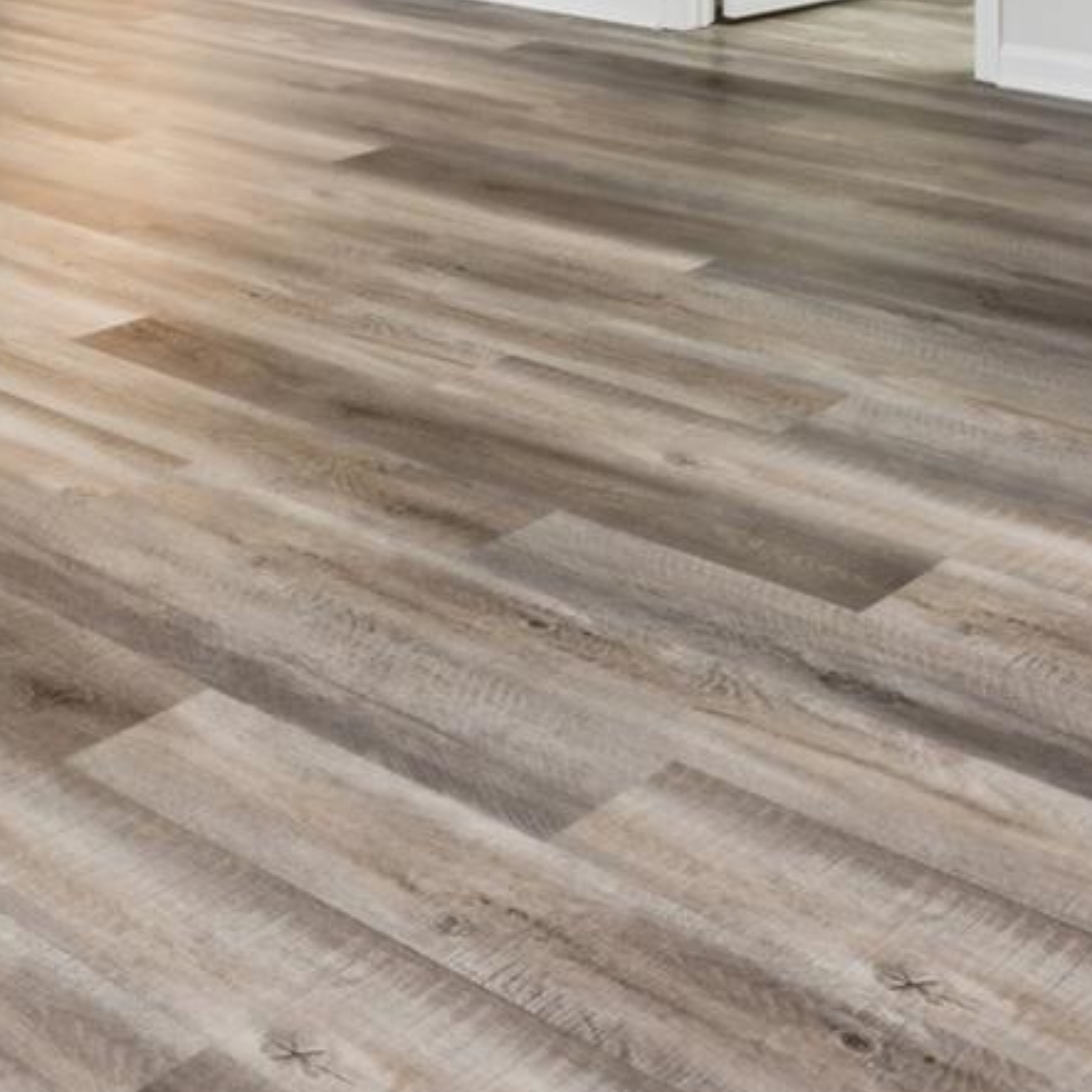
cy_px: -426
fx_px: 2361
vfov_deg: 22.5
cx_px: 371
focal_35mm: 66
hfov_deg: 25.9
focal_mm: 16.8
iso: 100
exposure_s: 1/1.67
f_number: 13
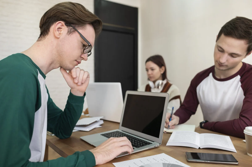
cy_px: 84
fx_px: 196
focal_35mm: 28
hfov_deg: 65.5
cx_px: 126
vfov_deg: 46.3
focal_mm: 28
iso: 800
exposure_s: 1/320
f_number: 2.5
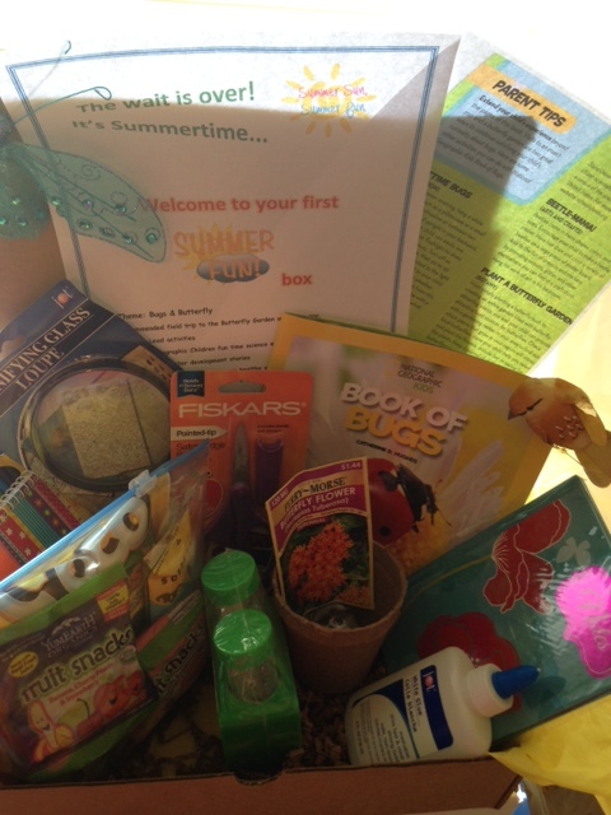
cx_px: 306
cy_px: 408
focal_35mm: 33
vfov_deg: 55.4
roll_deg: -5.0
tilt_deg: -40.9
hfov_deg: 42.9
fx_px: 777
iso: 50
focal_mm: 4.12
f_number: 2.4
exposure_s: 1/40
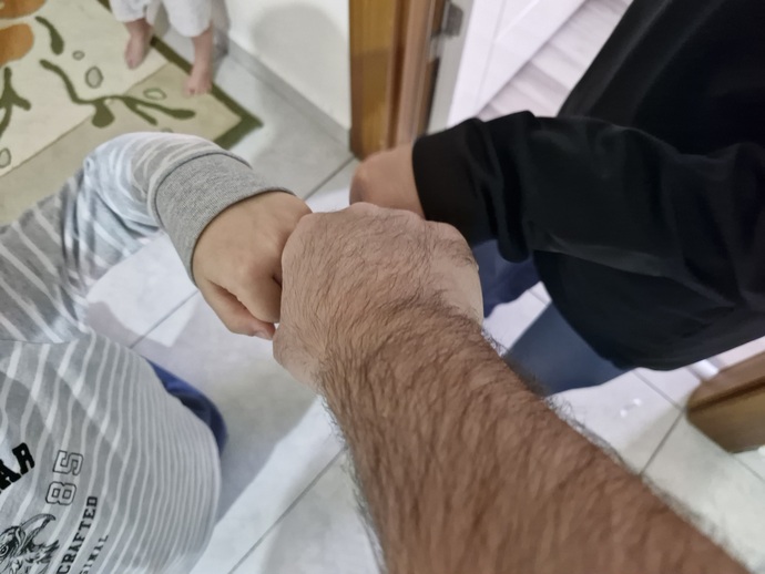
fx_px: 508
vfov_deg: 58.9
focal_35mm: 23
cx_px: 382
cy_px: 287
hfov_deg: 73.9
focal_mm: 5.54
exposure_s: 1/25
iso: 640
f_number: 1.8
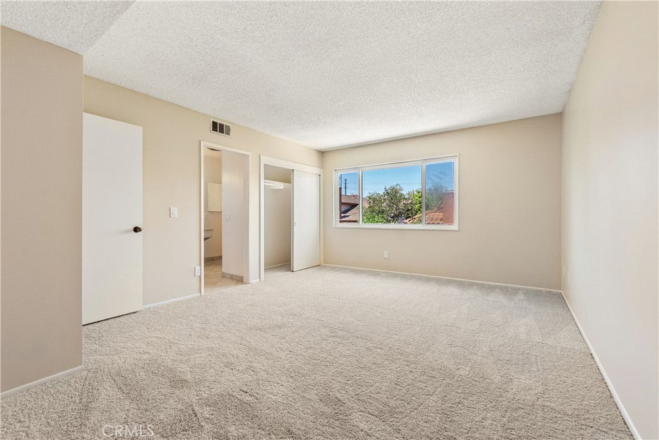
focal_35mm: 15
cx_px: 330
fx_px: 275
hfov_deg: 100.4
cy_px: 220
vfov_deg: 77.3
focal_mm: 10
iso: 400
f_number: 8
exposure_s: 1/10
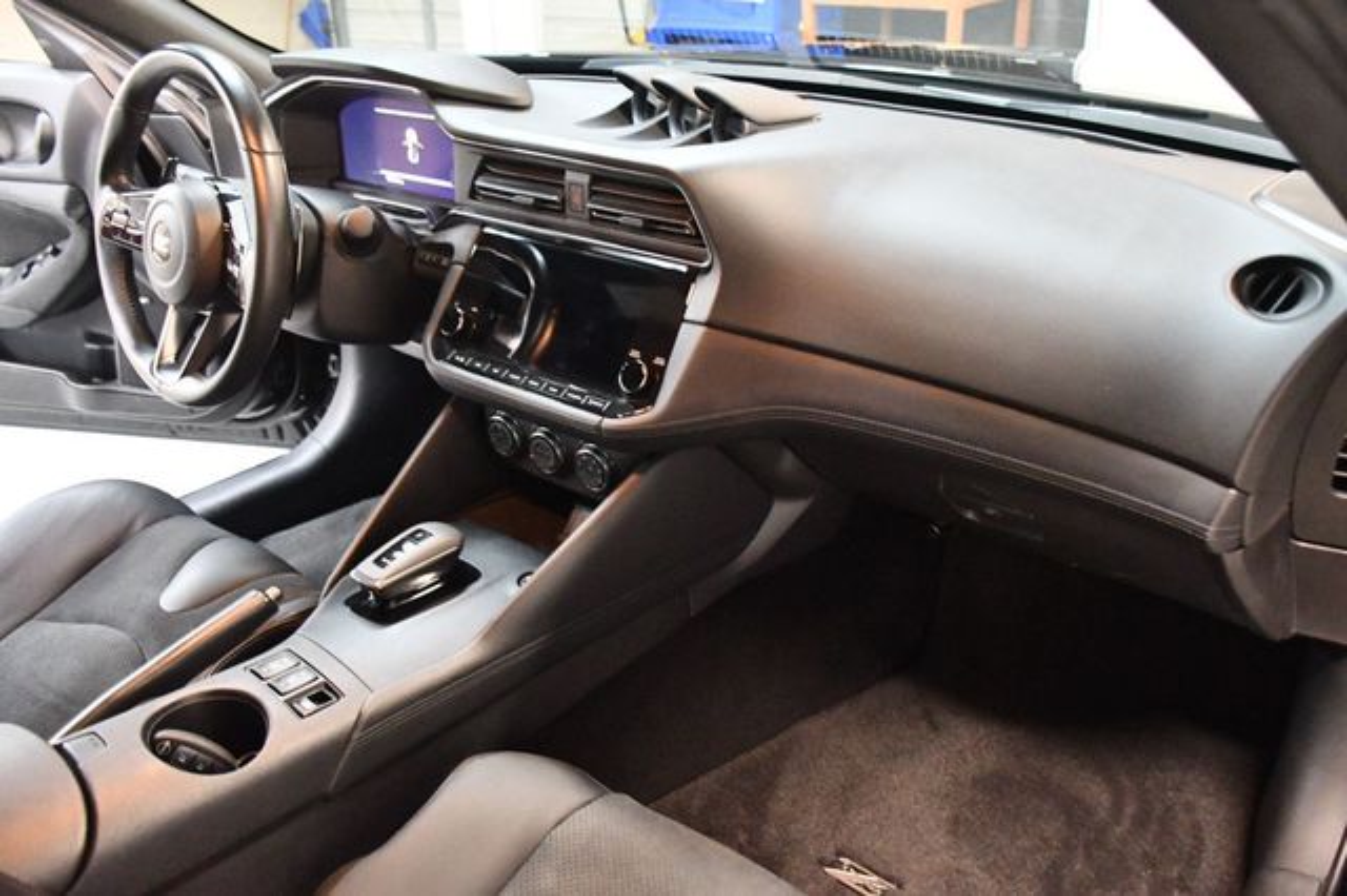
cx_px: 674
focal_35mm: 33
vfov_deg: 39.9
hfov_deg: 57.2
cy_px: 448
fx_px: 1234
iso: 11400
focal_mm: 22
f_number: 3.5
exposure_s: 1/60
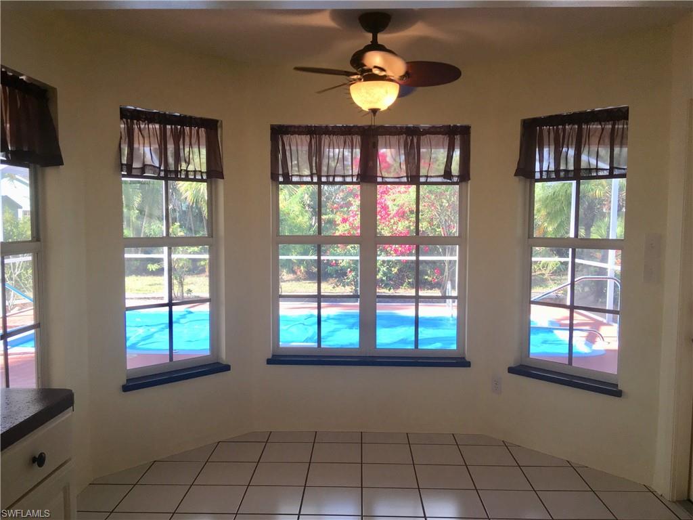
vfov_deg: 48.2
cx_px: 346
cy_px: 260
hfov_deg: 61.7
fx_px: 581
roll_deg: -1.4
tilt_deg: -2.9
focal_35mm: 29
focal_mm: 4.15
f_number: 2.2
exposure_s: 1/120
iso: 32
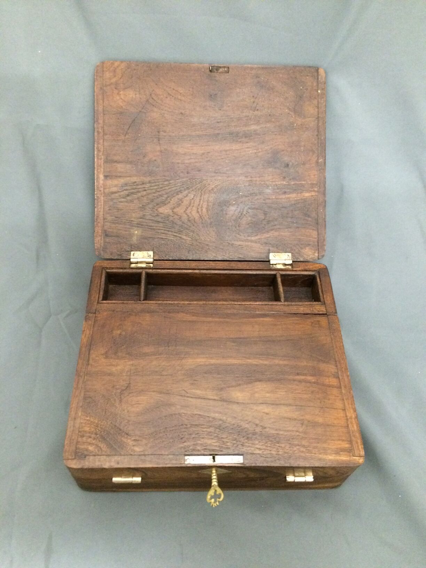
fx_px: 476
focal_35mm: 29
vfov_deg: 61.7
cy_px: 284
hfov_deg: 48.2
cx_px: 213
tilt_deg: -55.0
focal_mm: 4.15
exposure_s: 1/17
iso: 400
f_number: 2.2
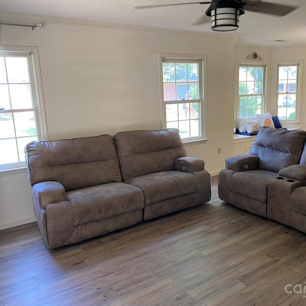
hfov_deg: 52.0
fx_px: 310
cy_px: 152
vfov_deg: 52.5
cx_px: 192
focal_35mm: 31
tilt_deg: -12.4
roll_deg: +1.5
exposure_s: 1/60
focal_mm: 4.25
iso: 125
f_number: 1.8
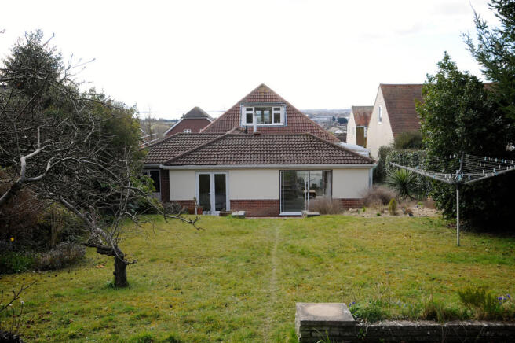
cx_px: 258
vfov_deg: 36.8
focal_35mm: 36
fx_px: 514
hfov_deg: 53.2
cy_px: 172
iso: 200
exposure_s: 1/100
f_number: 11
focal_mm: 24
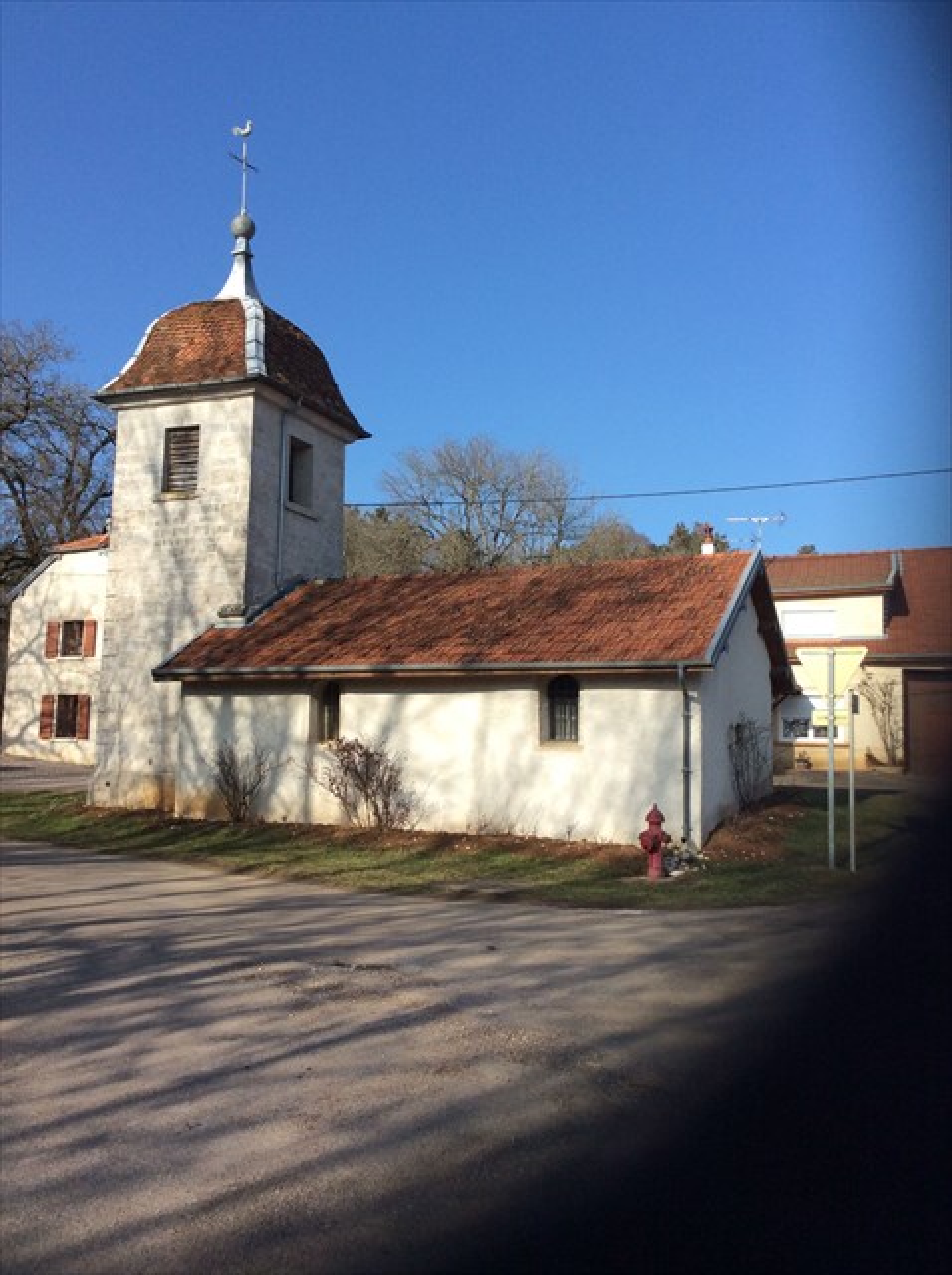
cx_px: 476
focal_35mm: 32
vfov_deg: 56.9
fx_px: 1177
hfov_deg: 44.1
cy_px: 638
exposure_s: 1/1144
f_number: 2.4
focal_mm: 3.3
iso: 32
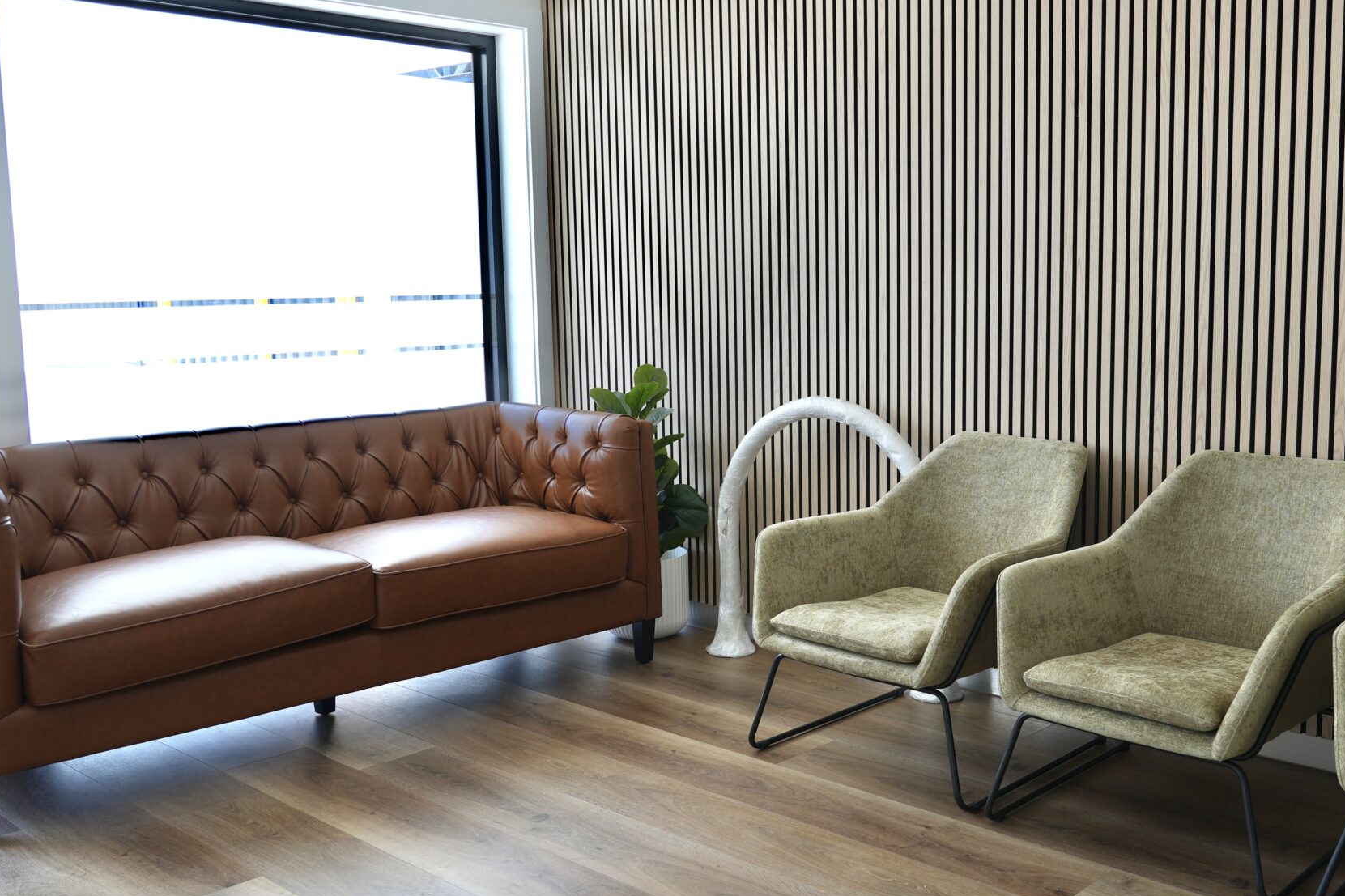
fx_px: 1382
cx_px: 875
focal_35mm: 37
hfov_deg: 51.1
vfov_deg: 35.9
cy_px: 444
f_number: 4.5
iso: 100
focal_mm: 24
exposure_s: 1/40
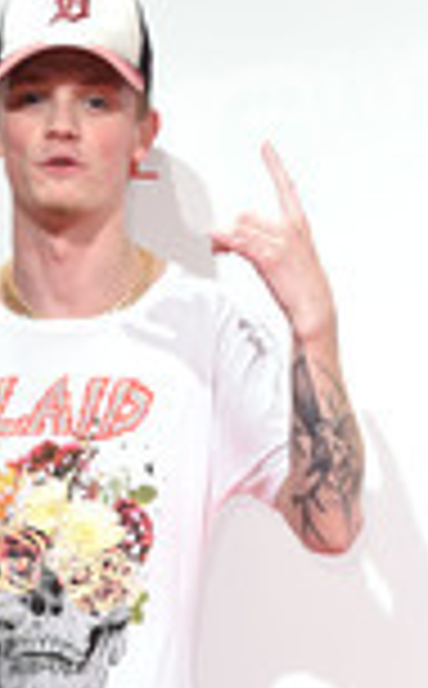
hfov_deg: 10.1
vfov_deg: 15.8
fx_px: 2400
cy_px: 805
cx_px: -18
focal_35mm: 128
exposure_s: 1/160
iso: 1250
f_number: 5.6
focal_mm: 48
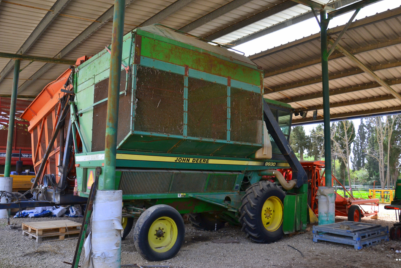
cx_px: 206
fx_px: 312
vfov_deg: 46.4
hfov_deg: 65.4
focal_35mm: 28
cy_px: 135
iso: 400
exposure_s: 1/200
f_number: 10
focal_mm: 18
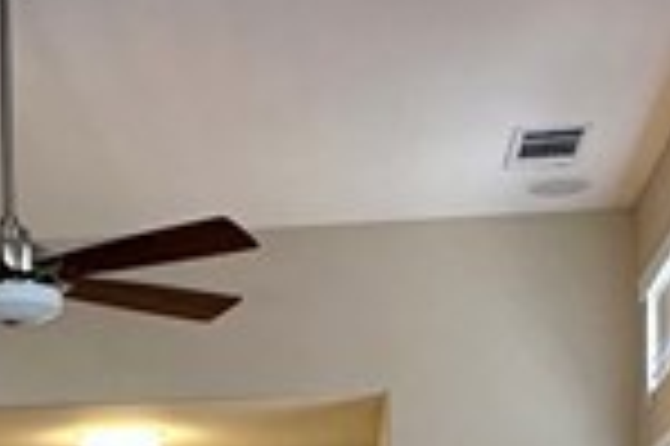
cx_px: 175
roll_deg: +1.1
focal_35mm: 100
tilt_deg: -4.9
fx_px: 1859
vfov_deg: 11.7
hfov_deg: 20.3
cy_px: 987
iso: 160
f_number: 2.2
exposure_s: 1/60
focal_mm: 2.22
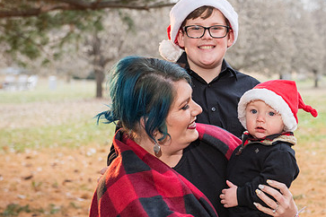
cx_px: 252
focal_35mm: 112
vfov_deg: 12.2
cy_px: 112
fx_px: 1014
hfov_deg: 18.1
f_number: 5
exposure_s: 1/200
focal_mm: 70
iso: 1000
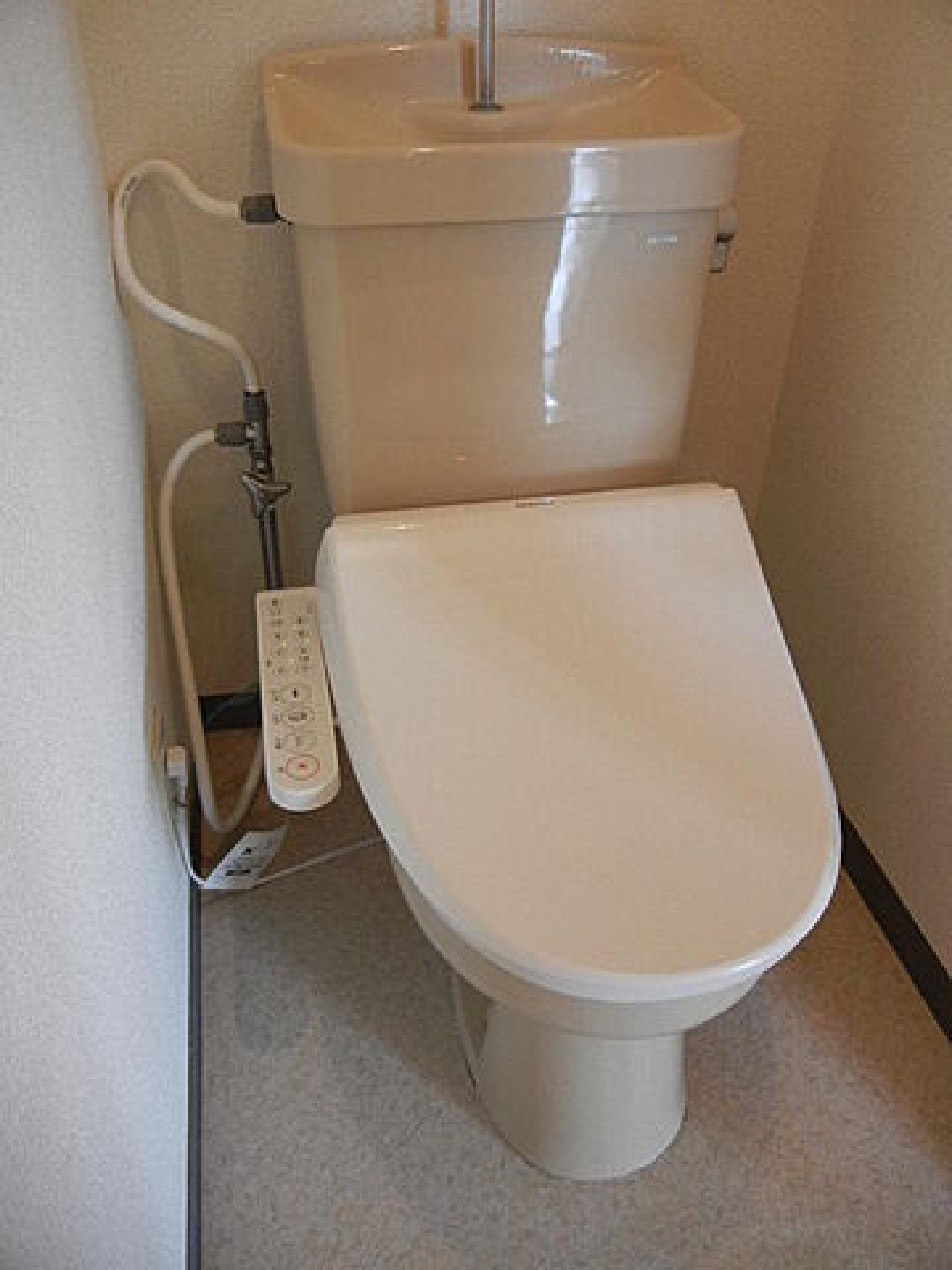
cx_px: 476
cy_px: 635
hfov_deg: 46.8
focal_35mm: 30
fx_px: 1100
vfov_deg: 60.0
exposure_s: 1/30.6
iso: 400
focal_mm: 5.4
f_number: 3.5
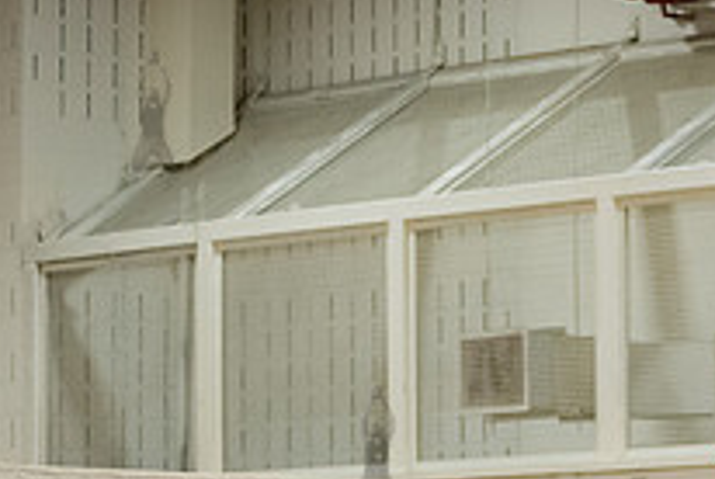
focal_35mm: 261
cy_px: 613
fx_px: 5191
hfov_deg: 7.8
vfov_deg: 5.3
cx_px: 823
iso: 5000
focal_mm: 92
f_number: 3.2
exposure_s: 1/400
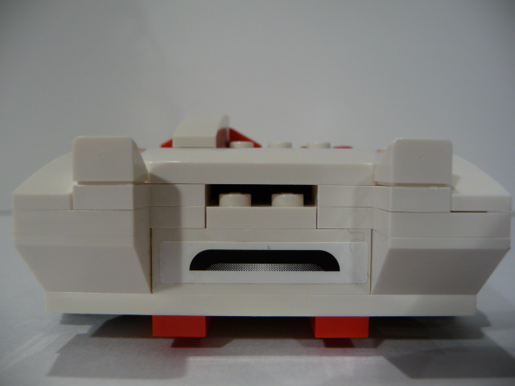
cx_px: 258
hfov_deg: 63.4
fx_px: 417
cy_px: 193
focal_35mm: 28
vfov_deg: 49.7
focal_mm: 4.7
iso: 100
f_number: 3.3
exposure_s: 1/30
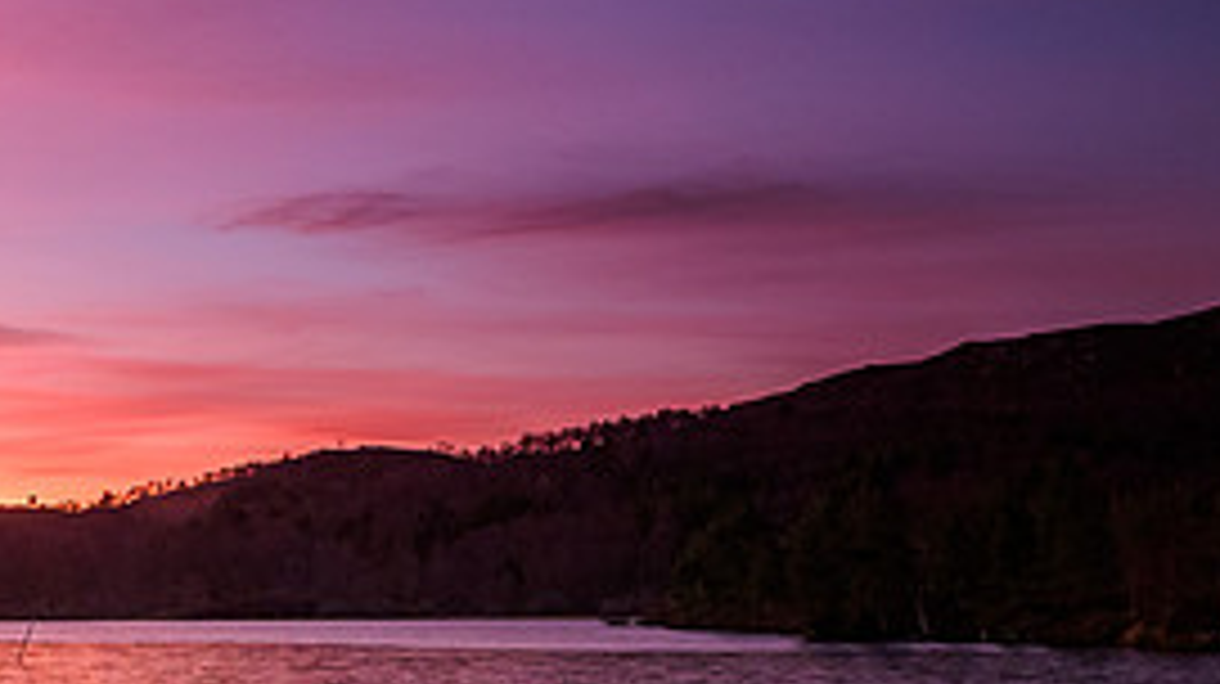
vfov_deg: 20.9
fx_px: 1810
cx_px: -5
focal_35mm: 56
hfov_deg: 33.9
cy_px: 66
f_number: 7.1
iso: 200
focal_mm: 12
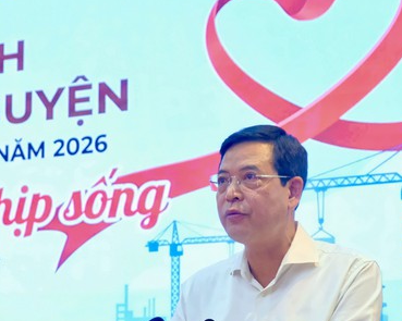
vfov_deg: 13.8
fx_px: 1320
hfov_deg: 17.2
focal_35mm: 111
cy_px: 254
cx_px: 75
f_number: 4
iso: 3200
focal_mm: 37.4
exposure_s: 1/56
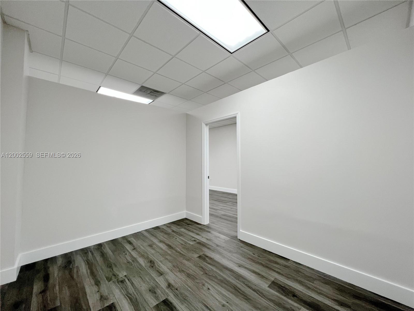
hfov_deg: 106.2
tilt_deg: +2.0
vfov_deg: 89.9
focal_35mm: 13
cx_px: 207
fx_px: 155
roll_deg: +0.7
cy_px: 156
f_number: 1.8
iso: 125
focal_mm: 1.57
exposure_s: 1/120
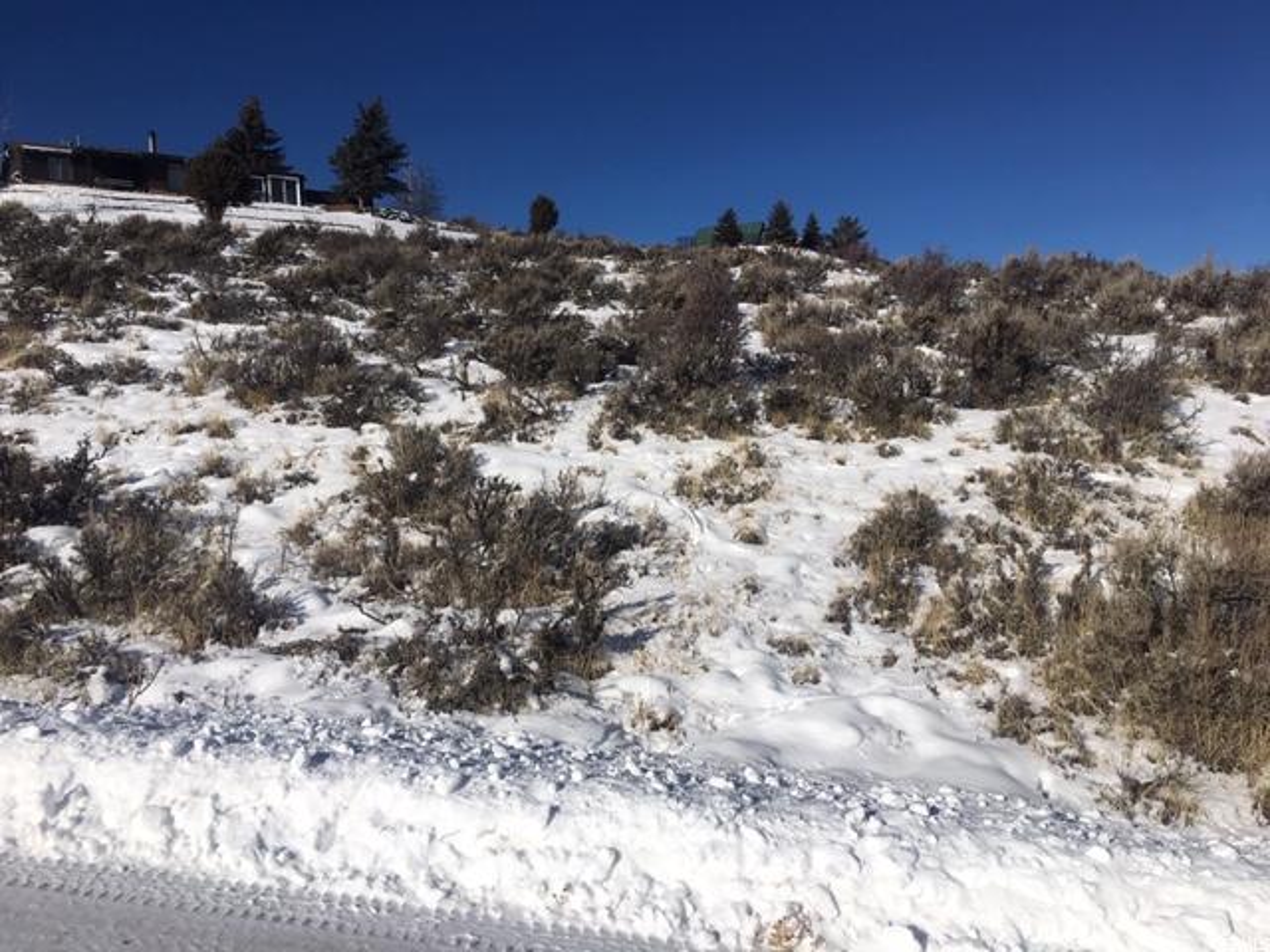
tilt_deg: -1.7
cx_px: 635
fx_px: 1064
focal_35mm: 29
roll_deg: +2.5
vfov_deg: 48.2
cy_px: 476
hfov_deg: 61.7
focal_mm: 4.15
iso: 25
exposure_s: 1/5128
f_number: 2.2
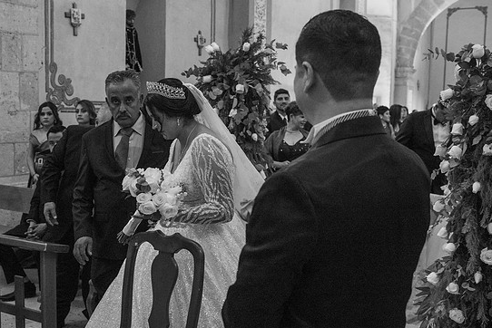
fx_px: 615
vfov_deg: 29.9
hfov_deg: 43.3
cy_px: 174
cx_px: 190
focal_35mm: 45
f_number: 5
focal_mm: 35
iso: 2500
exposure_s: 1/125
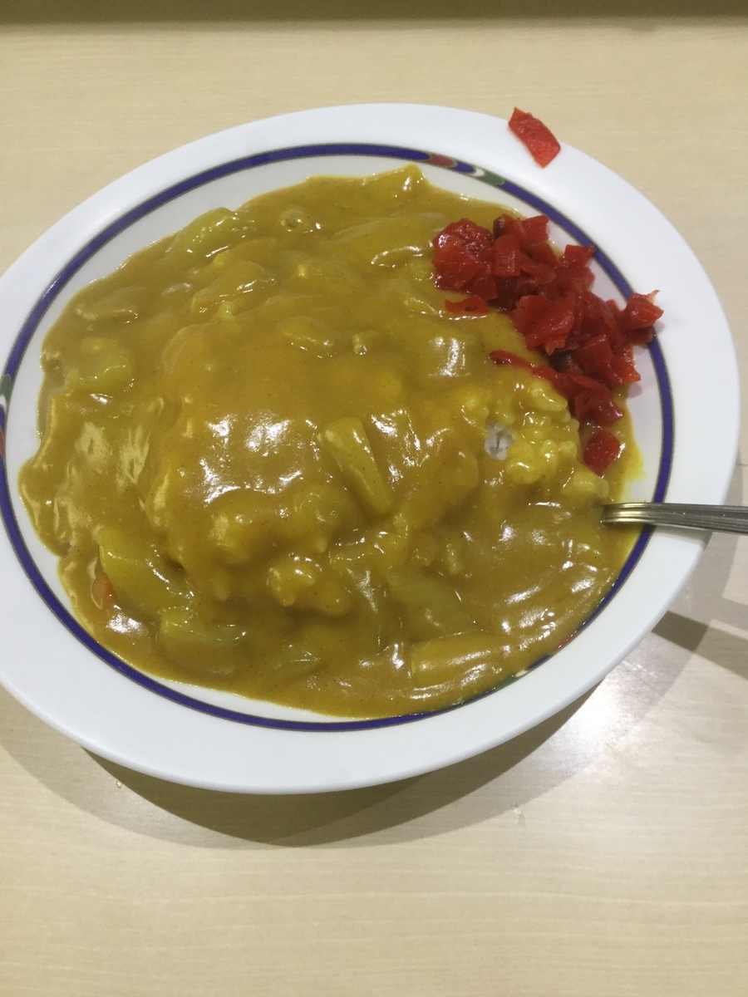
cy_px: 498
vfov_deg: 58.4
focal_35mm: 31
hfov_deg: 45.4
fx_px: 893
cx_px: 374
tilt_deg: -64.3
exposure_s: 1/33
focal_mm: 3.3
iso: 100
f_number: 2.4
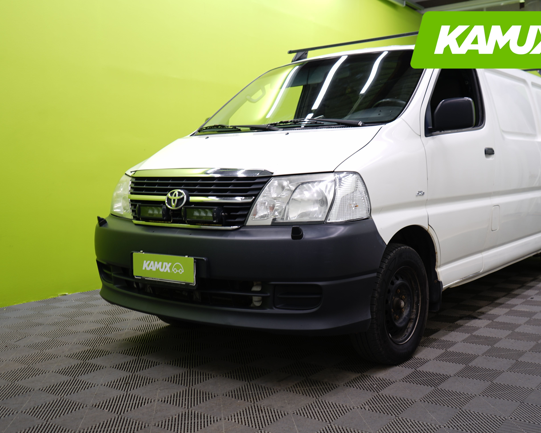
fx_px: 592
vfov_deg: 40.1
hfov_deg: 48.8
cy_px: 212
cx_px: 327
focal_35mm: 37
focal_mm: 32
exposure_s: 1/10
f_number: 4
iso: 50
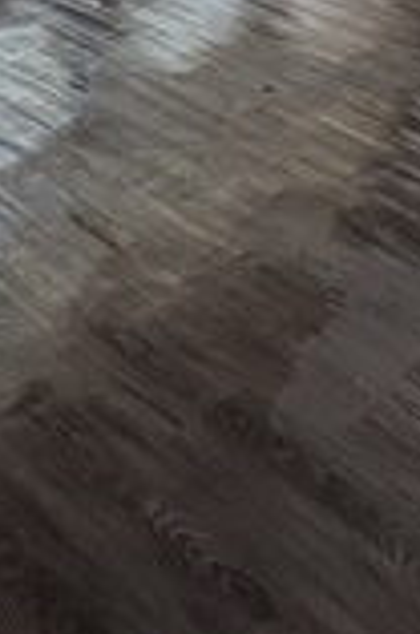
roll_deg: +0.0
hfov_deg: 17.6
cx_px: 757
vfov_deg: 25.2
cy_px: -299
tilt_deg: -8.8
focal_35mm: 62
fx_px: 1090
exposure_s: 1/120
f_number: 2.2
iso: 160
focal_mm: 2.22
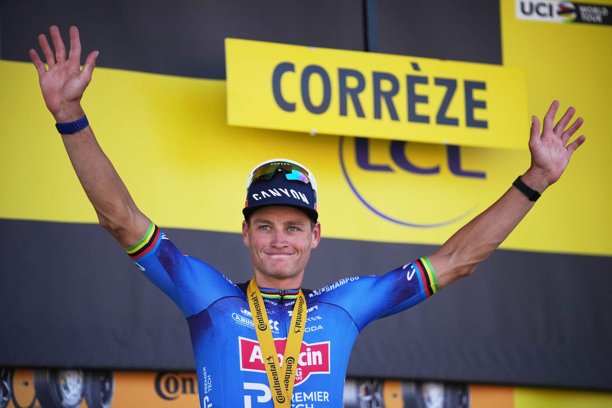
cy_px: 204
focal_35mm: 180
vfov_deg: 7.6
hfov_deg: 11.4
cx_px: 306
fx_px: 3059
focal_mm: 180
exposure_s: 1/5000
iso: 800
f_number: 2.8
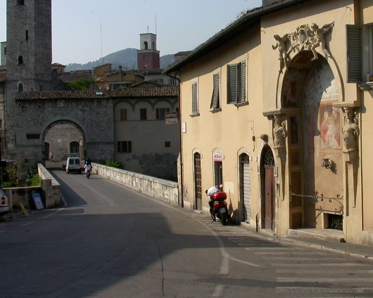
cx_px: 275
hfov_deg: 30.5
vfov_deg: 24.9
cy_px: 109
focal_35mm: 61
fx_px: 673
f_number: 7.5
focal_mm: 7.85
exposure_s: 1/465
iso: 100
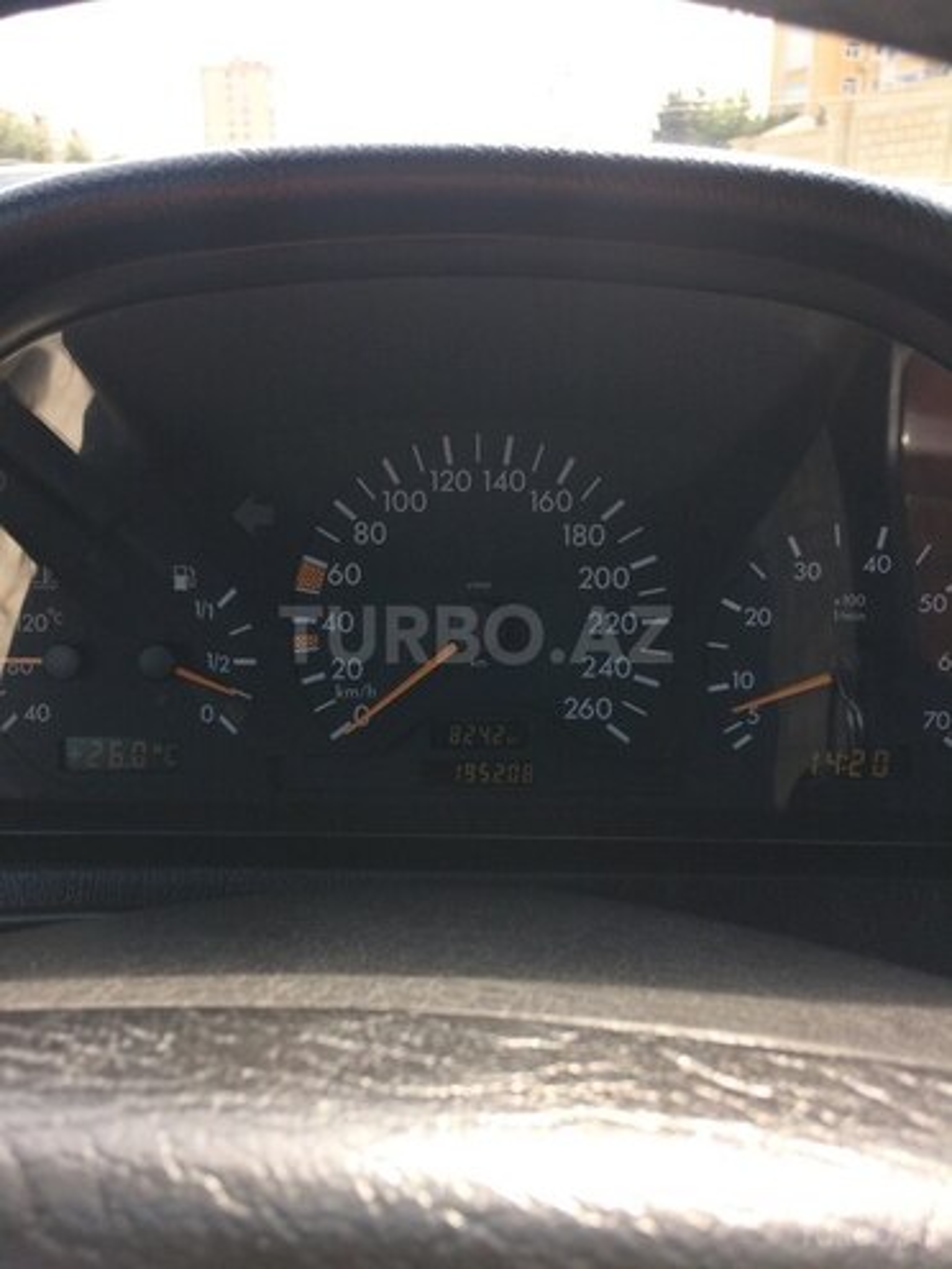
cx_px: 476
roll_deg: +1.5
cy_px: 634
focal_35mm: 29
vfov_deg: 61.7
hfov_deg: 48.2
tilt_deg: -20.8
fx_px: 1063
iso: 32
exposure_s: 1/236
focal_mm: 4.15
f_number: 2.2
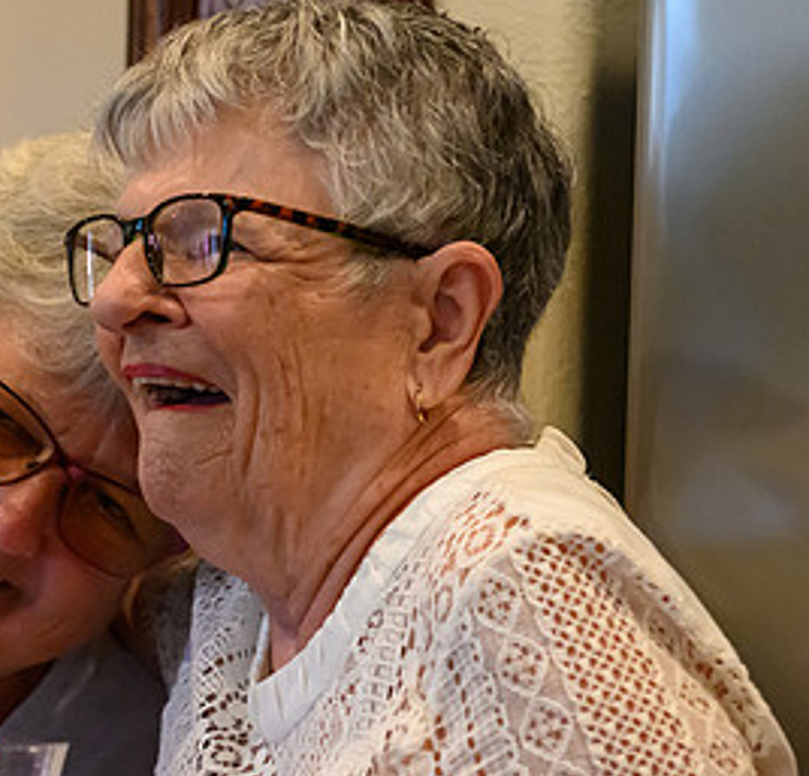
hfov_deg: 10.8
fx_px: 4274
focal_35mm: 165
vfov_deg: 10.4
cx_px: 117
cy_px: 472
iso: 7200
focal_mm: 70
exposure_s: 1/200
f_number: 4.5
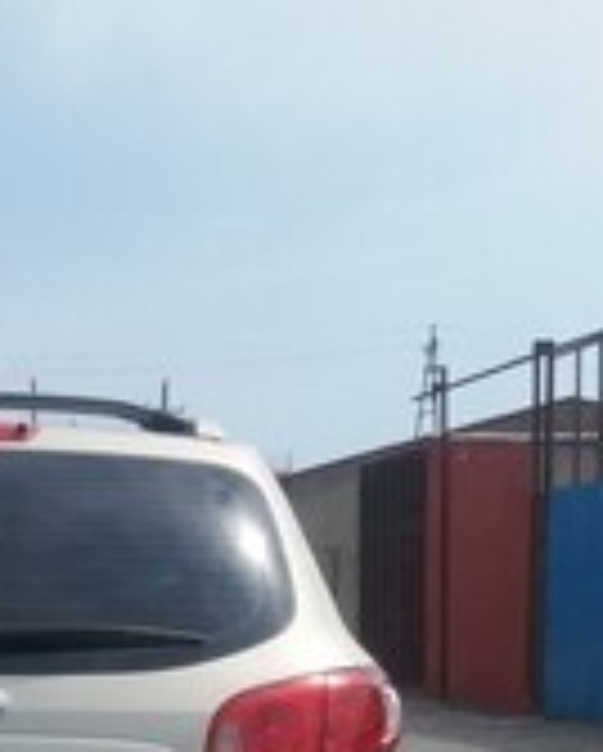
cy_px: 824
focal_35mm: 81
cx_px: -22
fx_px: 1804
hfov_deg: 18.4
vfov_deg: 22.3
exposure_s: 1/2036
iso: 64
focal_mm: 3.7
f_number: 1.9
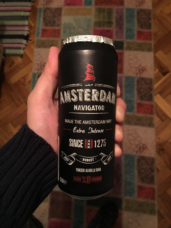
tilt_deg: -79.3
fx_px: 191
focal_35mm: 29
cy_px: 114
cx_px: 86
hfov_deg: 48.2
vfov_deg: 61.7
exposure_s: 1/17
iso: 400
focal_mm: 4.15
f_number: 2.2
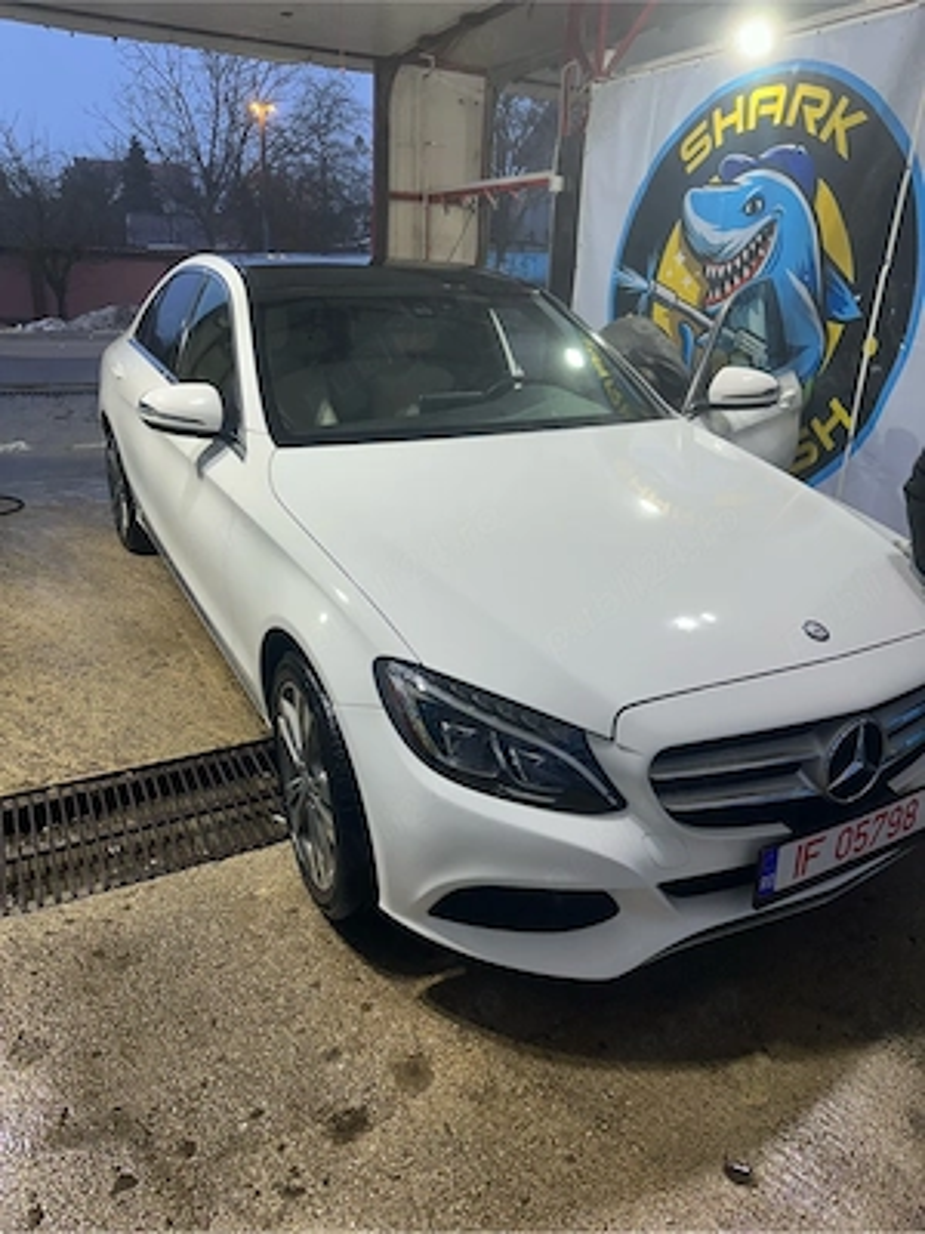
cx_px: 462
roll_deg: -4.3
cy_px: 617
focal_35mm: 24
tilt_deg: -20.3
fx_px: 855
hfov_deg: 56.8
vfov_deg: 71.6
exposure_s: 1/100
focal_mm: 6.86
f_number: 1.78
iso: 100
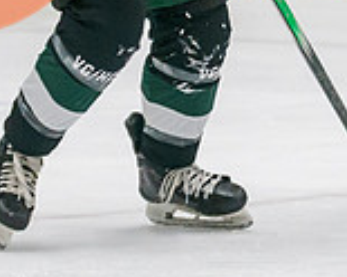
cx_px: 219
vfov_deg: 2.4
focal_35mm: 637
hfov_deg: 3.0
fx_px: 6542
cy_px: -118
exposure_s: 1/640
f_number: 2.8
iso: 1250
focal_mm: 102
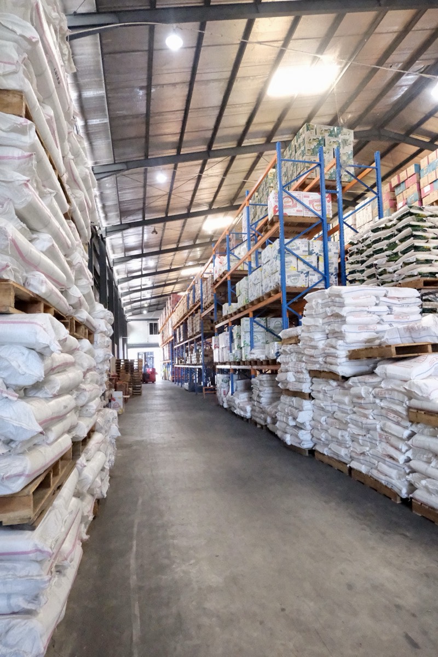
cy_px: 328
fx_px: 420
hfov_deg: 55.1
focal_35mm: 23
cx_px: 219
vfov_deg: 76.1
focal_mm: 15.2
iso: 25600
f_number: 8
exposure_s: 1/180
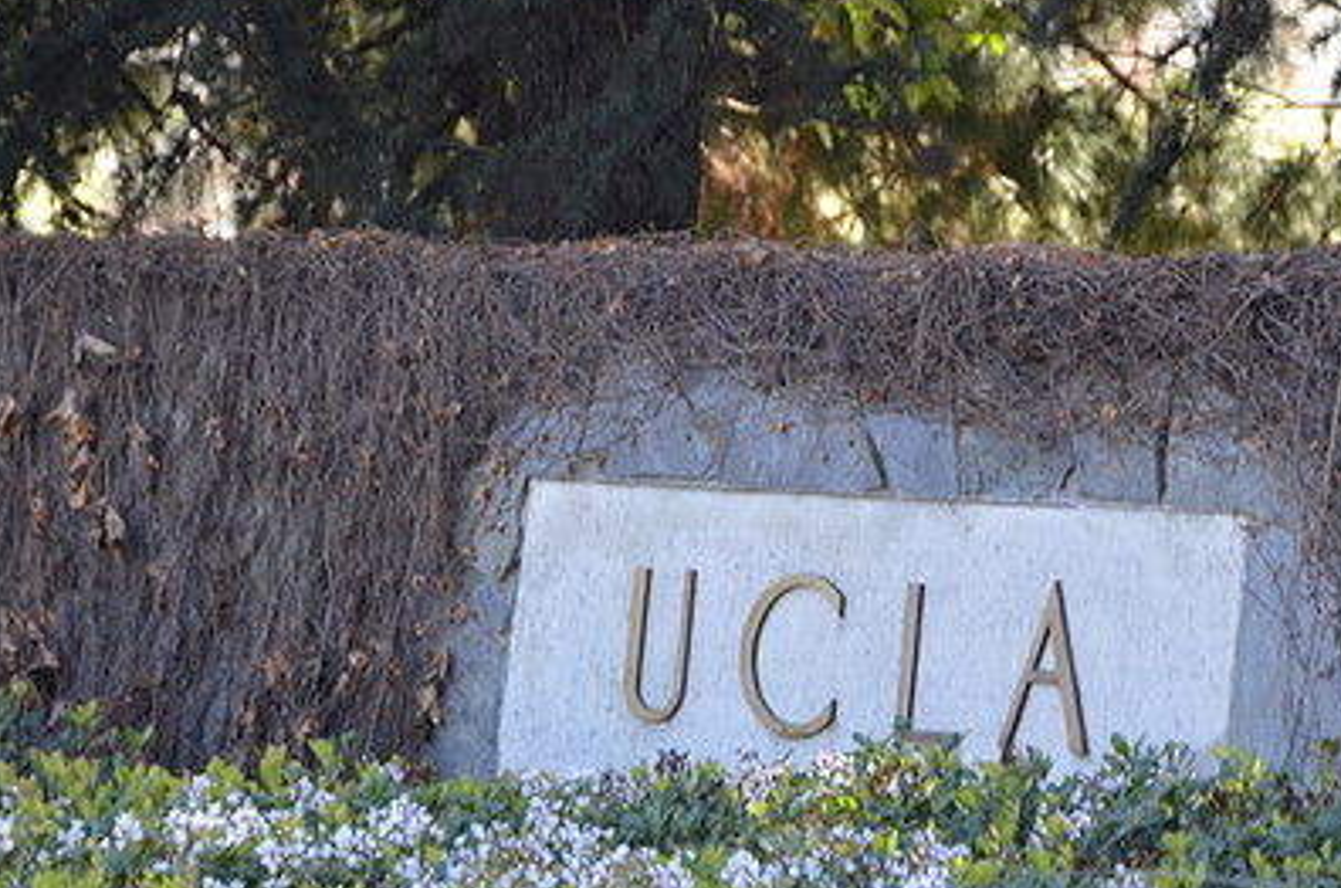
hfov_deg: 8.1
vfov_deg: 5.4
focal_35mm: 255
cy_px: 464
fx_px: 9476
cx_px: 691
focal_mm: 116
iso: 800
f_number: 5.6
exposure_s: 1/30
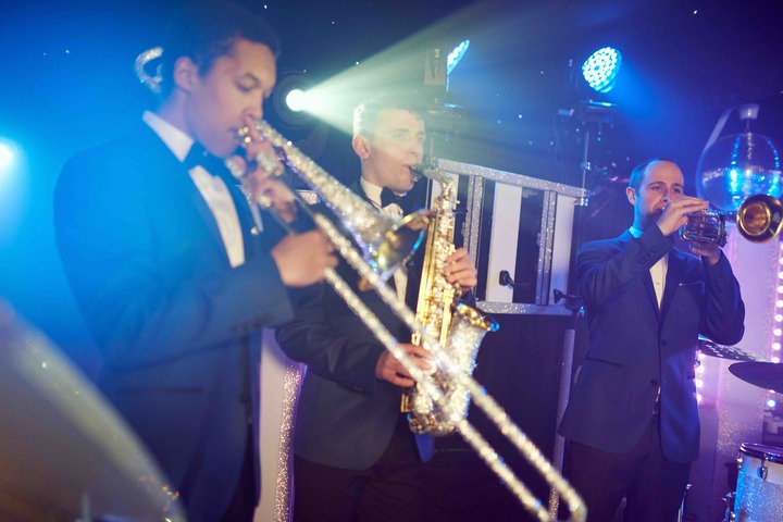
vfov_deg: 37.9
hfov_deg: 54.4
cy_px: 261
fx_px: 761
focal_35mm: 35
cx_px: 392
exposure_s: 1/125
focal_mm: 35
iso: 1000
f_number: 1.4
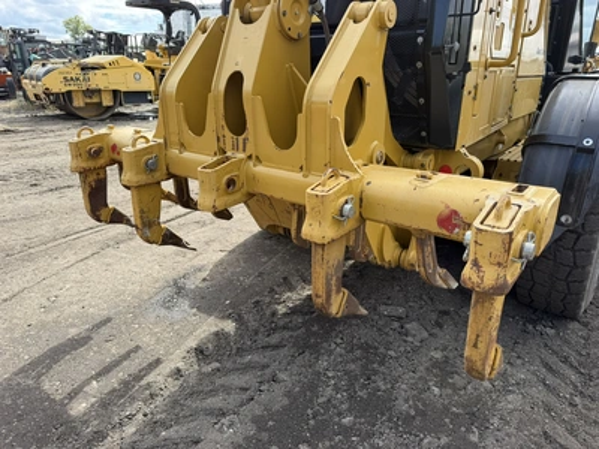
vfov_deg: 56.8
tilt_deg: -21.0
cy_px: 224
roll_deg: -0.8
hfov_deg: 71.6
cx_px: 300
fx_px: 415
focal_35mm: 24
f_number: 1.78
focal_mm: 6.76
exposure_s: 1/979
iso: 80
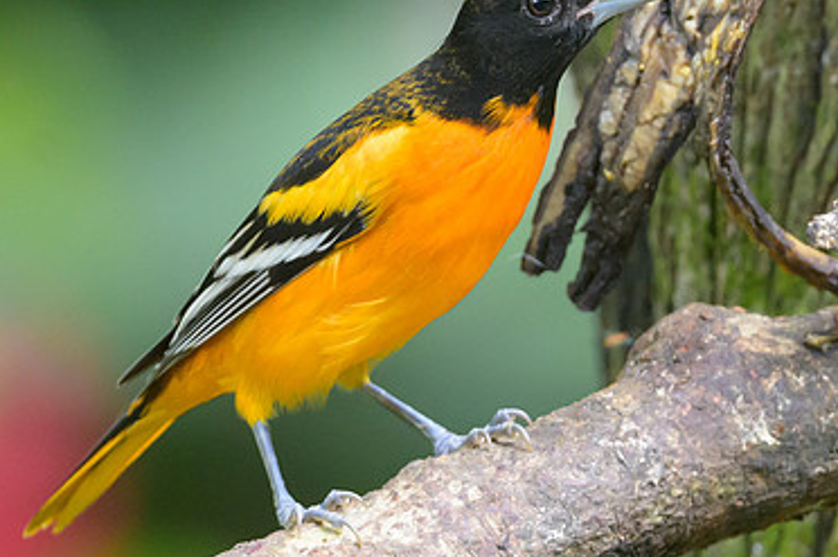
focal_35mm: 1800
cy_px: 204
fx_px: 41845
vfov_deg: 0.8
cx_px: 358
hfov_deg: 1.1
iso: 2800
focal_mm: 500
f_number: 5.6
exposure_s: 1/200
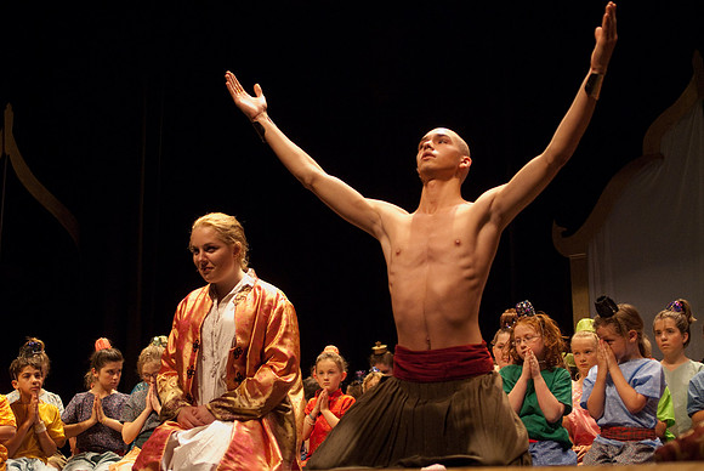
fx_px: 1028
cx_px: 352
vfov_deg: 25.8
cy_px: 236
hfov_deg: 37.8
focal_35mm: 52
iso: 1000
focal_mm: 35
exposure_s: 1/125
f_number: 2.8
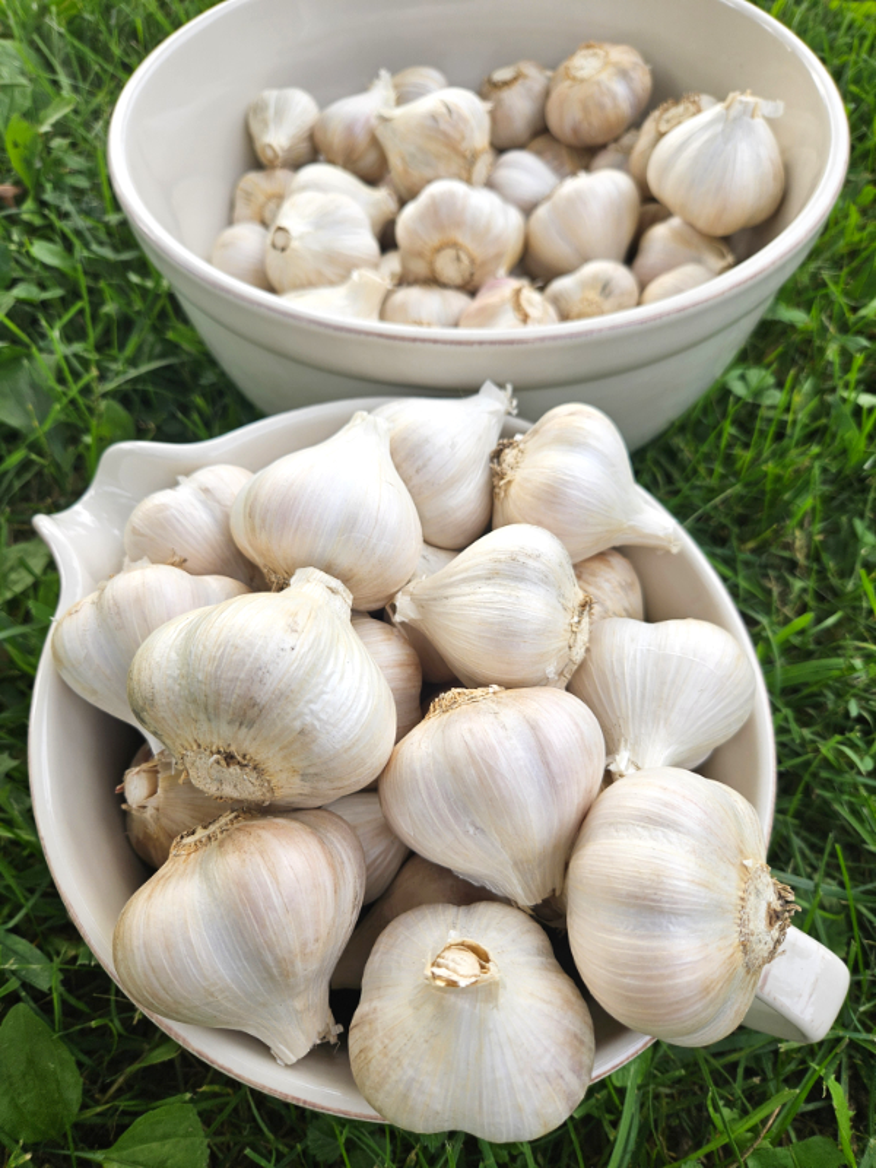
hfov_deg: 58.9
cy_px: 584
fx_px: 776
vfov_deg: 73.9
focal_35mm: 23
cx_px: 438
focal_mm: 5.4
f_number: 1.8
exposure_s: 1/281
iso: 25
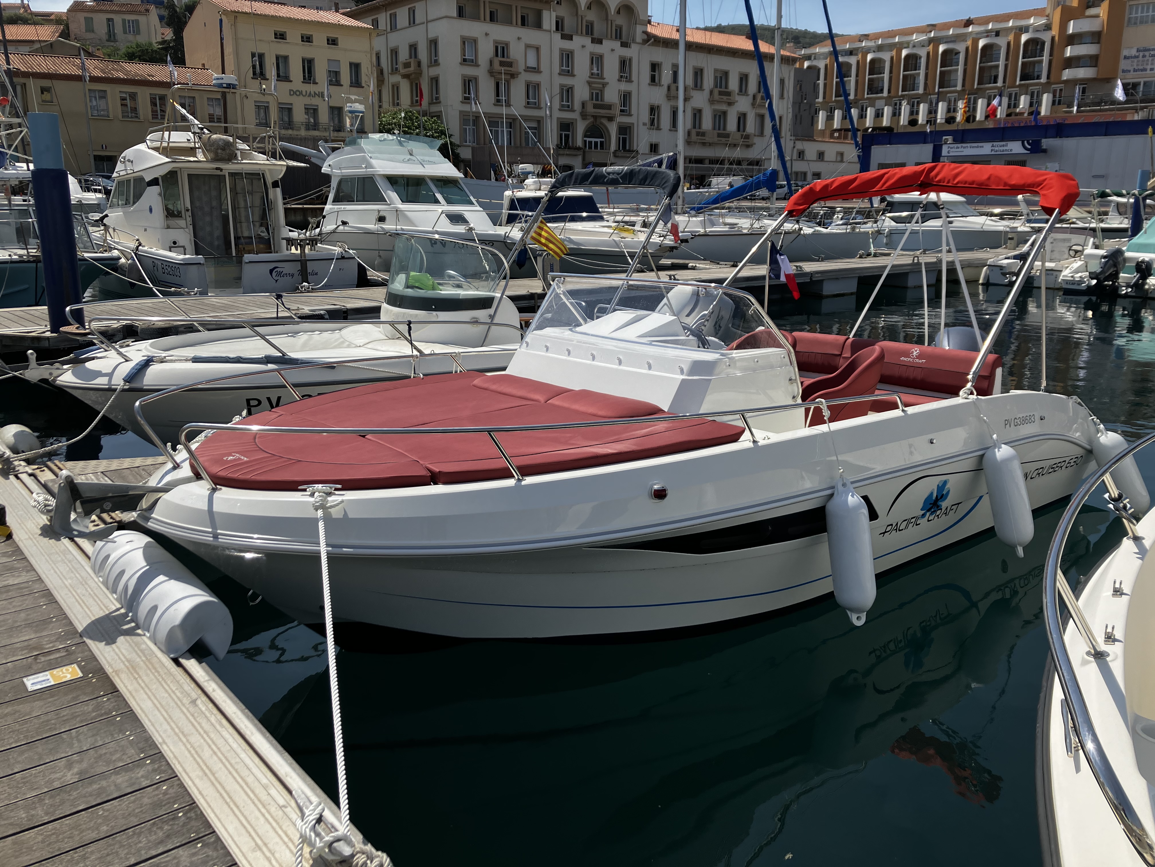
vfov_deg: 49.7
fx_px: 934
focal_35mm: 28
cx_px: 578
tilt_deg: -12.3
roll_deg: -0.6
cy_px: 434
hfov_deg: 63.4
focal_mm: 3.99
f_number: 1.8
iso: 32
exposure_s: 1/2525
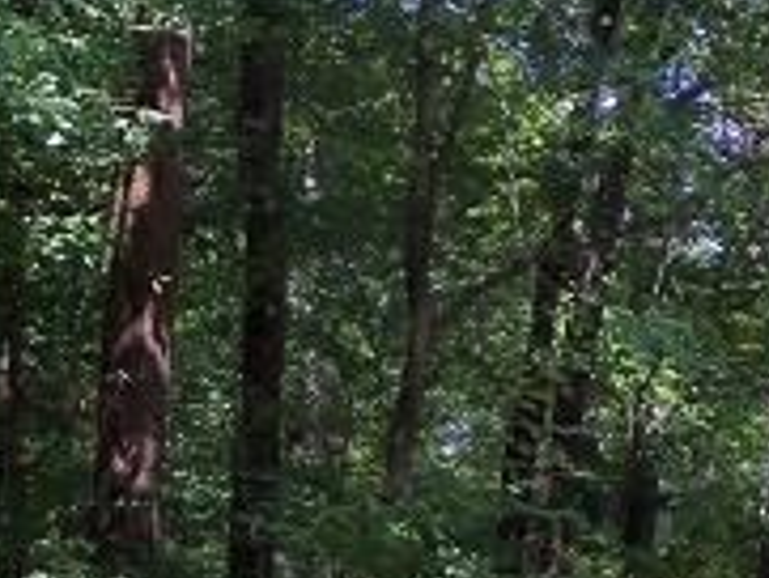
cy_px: 676
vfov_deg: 14.5
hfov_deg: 19.6
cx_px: 149
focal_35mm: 99
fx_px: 2201
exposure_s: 1/160
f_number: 3.3
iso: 64
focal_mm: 5.1
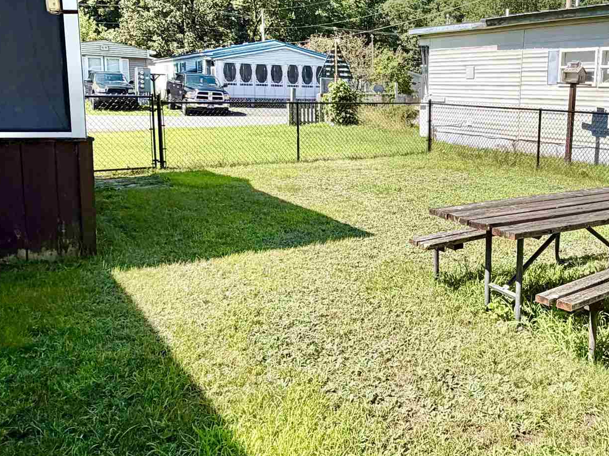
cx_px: 453
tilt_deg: -7.0
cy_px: 184
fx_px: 616
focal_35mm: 35
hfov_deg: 50.6
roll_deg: -0.7
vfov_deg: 40.5
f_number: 2.2
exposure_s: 1/770
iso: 32
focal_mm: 2.22
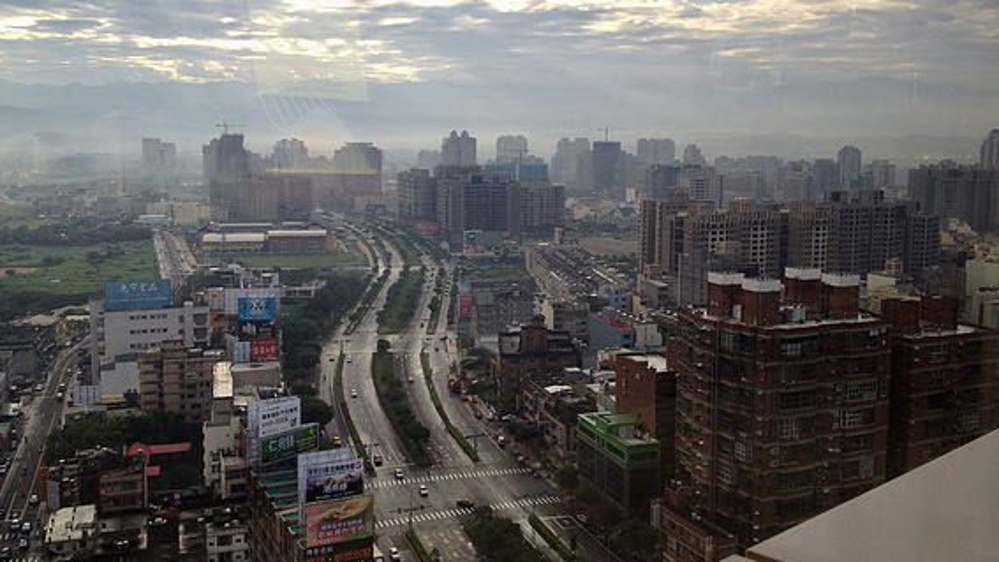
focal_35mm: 39
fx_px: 1033
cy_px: 242
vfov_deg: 30.4
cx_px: 509
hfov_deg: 51.6
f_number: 2.4
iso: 80
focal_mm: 4.28
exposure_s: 1/120
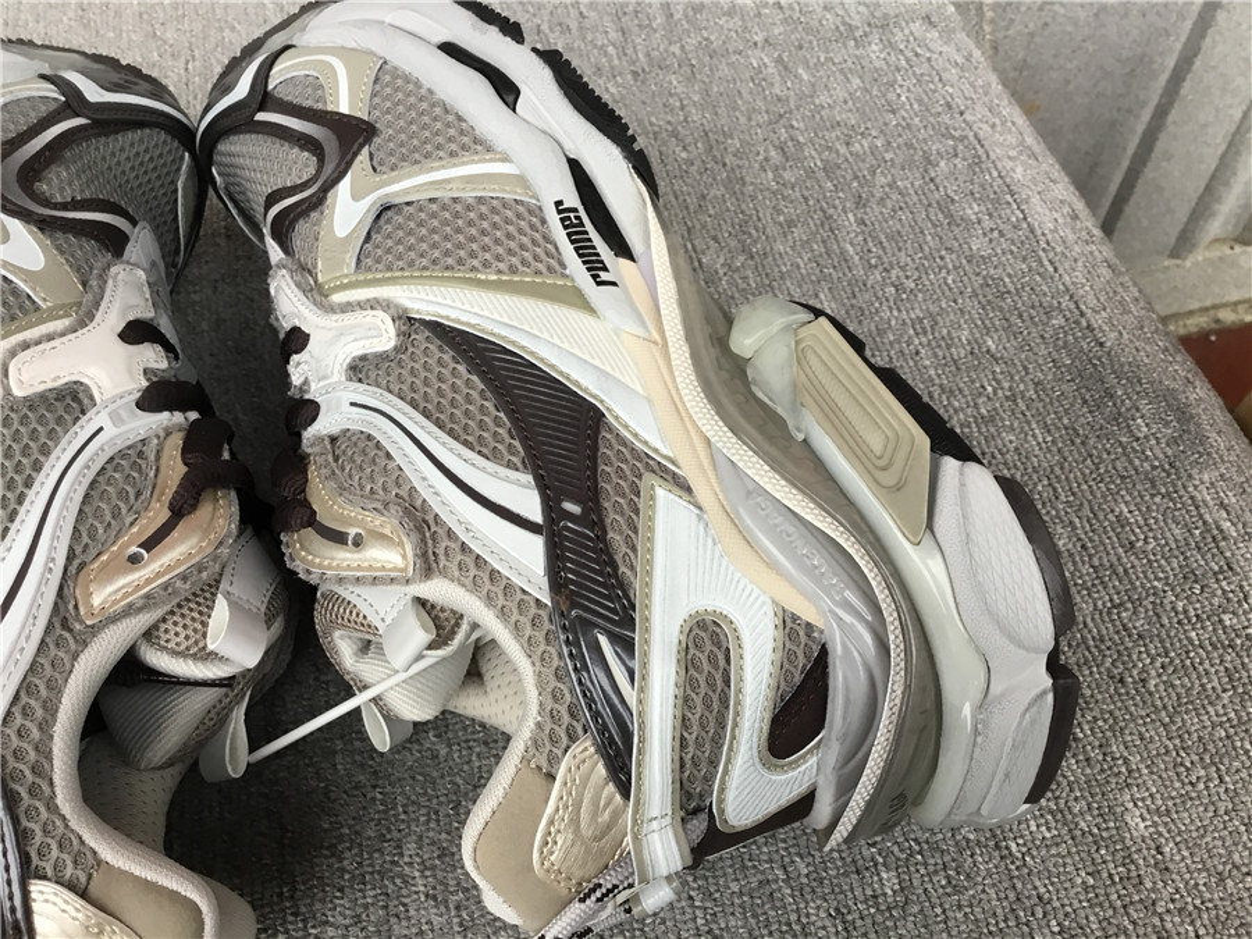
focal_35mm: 31
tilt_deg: -56.2
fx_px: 1121
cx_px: 626
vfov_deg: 45.4
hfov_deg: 58.4
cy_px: 470
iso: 32
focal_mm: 3.3
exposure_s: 1/33
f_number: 2.4
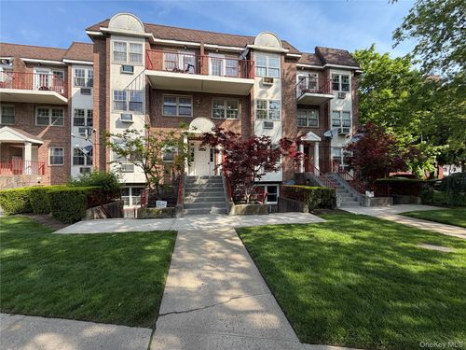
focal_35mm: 14
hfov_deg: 102.1
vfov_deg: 85.7
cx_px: 233
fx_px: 188
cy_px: 175
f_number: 2.2
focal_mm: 2.22
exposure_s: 1/502
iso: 50
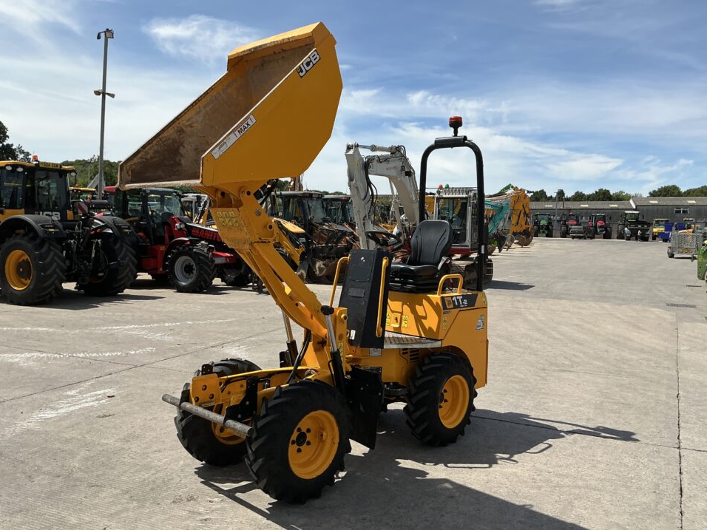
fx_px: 613
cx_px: 369
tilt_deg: -0.9
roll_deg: -0.1
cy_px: 250
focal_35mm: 30
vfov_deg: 46.8
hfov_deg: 59.9
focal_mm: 3
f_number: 1.8
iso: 25
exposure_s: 1/2667
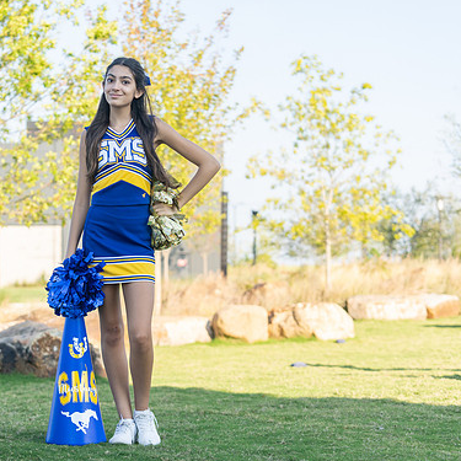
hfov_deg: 18.7
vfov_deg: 18.9
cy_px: 232
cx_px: 109
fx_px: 1386
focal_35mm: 92
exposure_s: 1/320
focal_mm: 70
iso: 100
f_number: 3.5
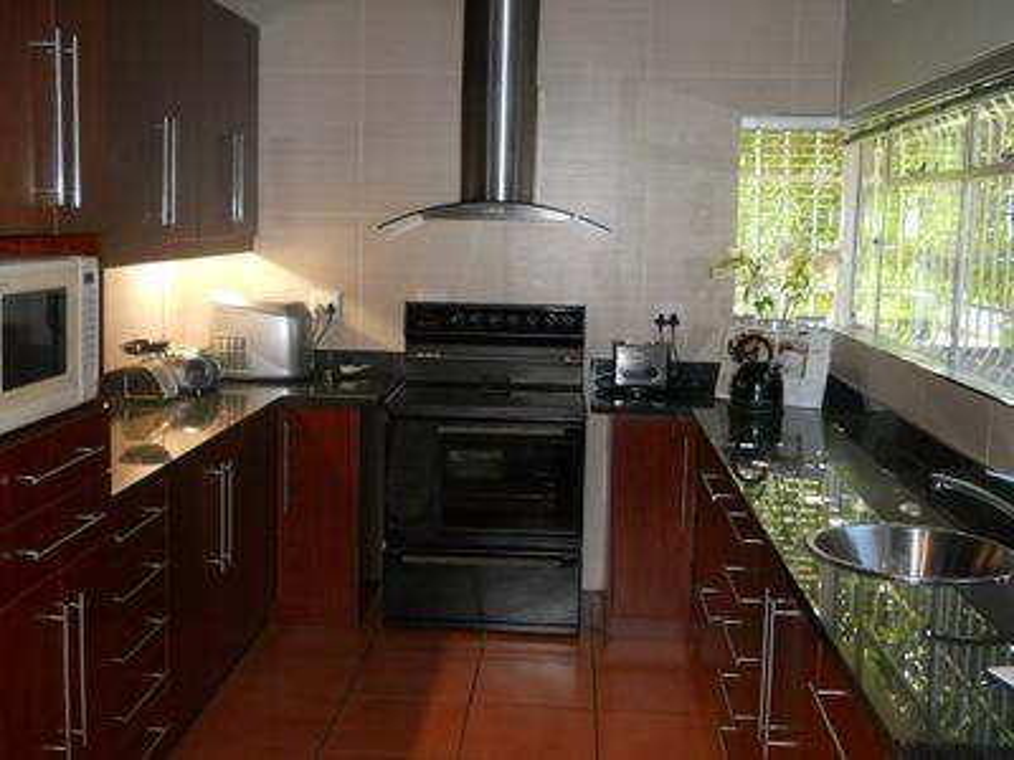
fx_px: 1201
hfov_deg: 45.8
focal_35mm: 41
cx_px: 507
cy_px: 380
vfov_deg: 35.1
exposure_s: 1/30
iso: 320
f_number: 3.1
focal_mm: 6.72
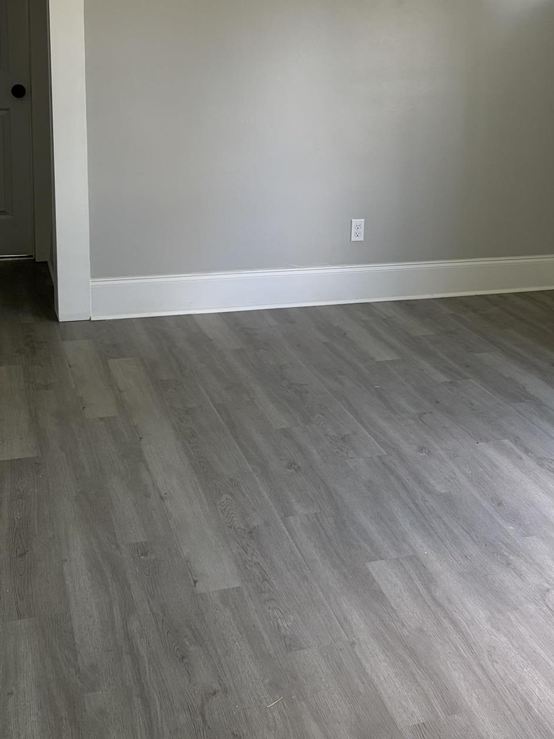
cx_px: 392
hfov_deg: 29.9
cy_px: 237
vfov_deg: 39.1
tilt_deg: -11.3
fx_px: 1024
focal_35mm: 48
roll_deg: -3.3
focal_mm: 5.96
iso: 125
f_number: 1.6
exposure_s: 1/86
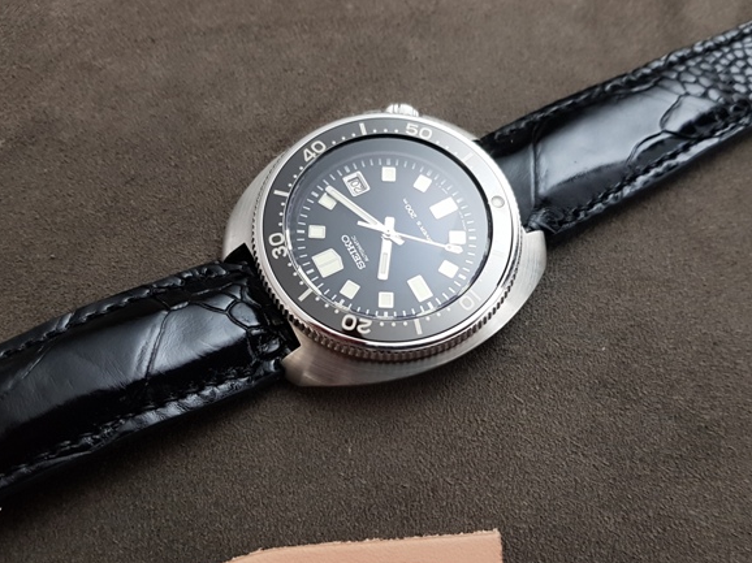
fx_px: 782
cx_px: 410
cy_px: 322
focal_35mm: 36
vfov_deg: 39.5
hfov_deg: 51.3
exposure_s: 1/33
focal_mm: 4.2
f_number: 1.7
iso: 250
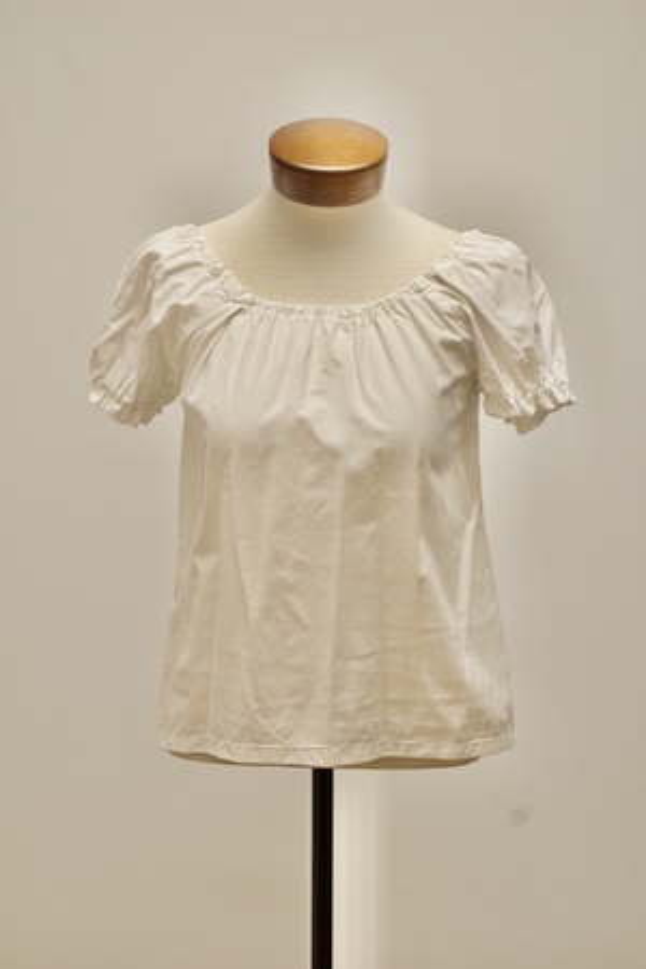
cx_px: 323
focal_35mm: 78
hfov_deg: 17.5
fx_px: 2099
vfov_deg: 26.0
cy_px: 484
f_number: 8
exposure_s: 1/125
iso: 1600
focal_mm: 52
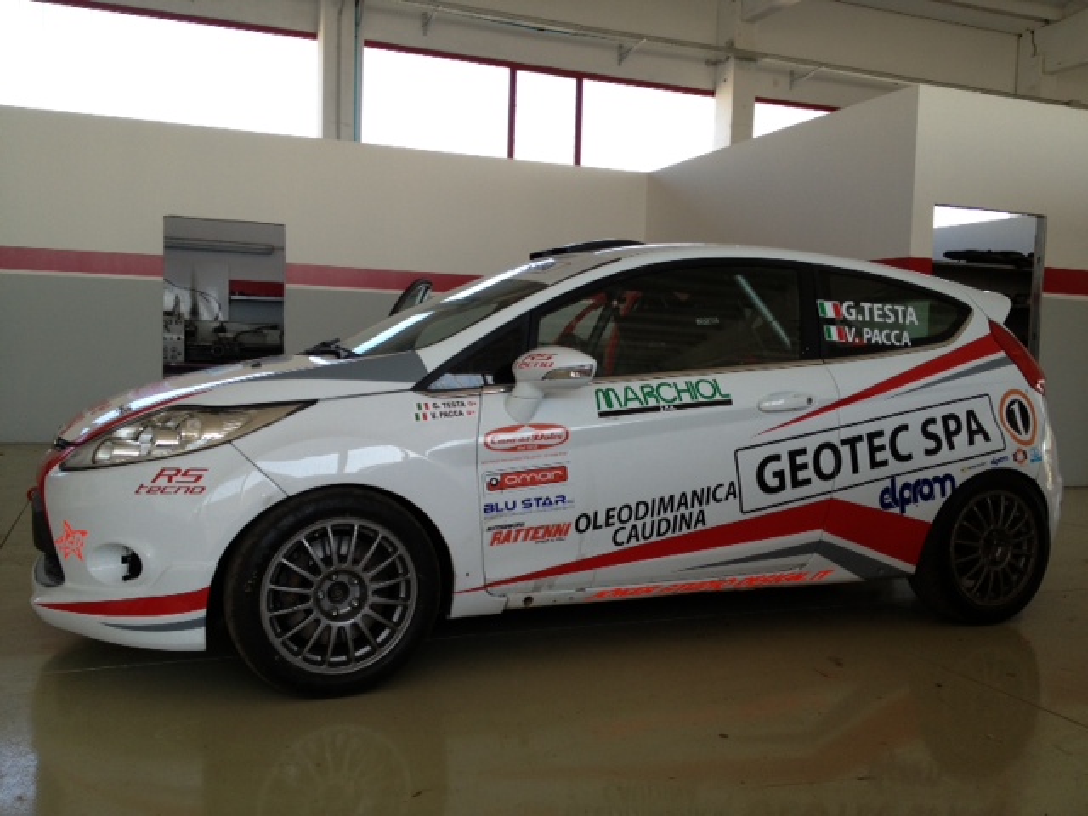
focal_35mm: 35
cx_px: 544
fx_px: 1100
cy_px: 408
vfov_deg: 40.7
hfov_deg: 52.6
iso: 64
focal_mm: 4.28
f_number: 2.4
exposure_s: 1/194
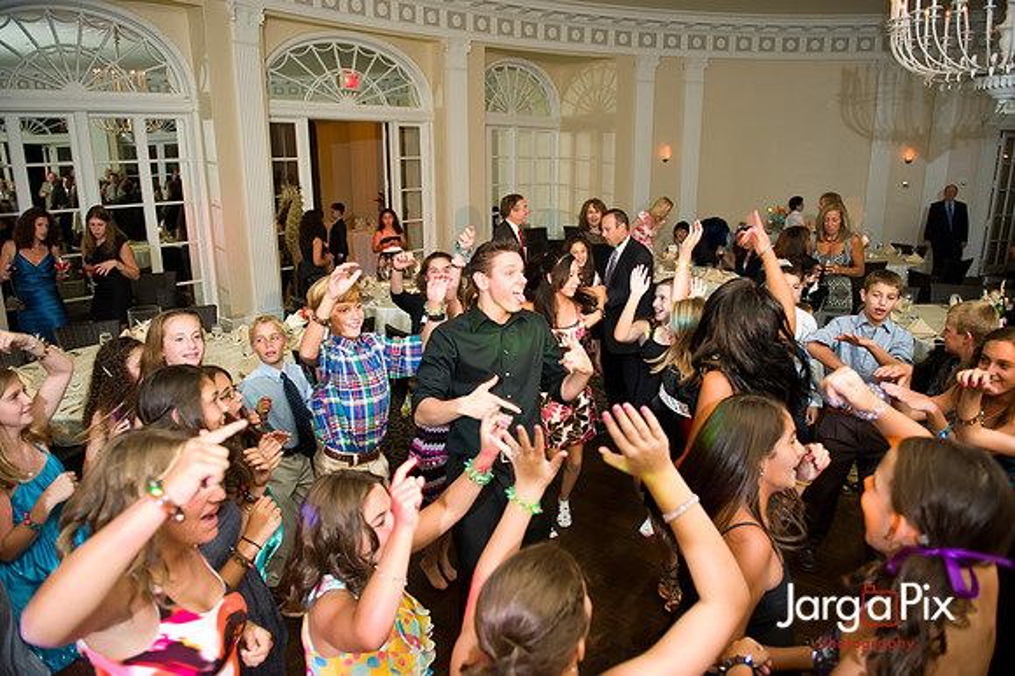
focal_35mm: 24
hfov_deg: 73.8
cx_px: 508
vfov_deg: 53.1
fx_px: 676
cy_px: 338
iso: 1600
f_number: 3.2
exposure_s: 1/125
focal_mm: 24
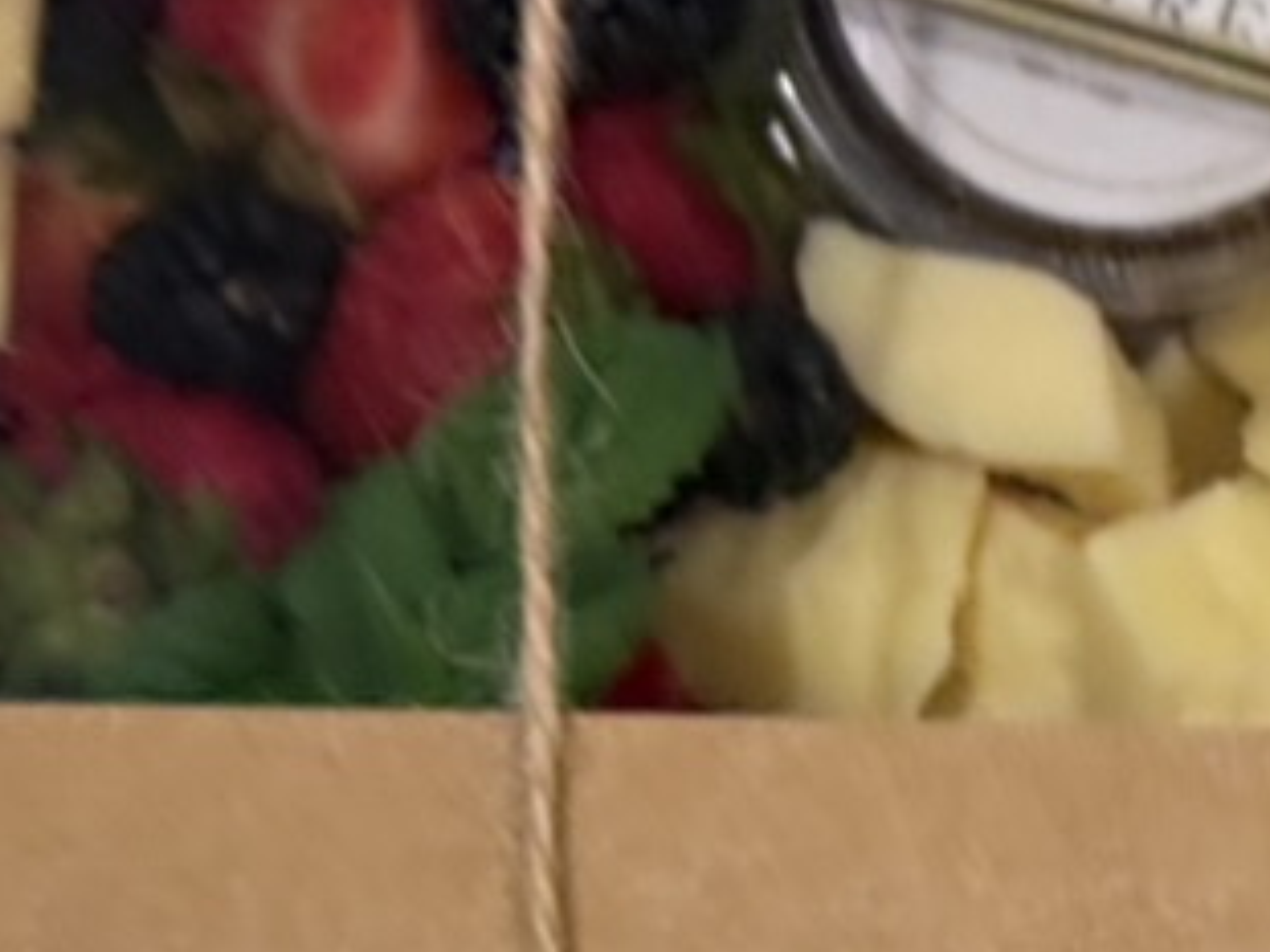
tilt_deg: -85.2
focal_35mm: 158
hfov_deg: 12.5
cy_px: 180
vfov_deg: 9.4
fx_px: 5795
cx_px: 943
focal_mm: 6.76
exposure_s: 1/60
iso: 200
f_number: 1.78
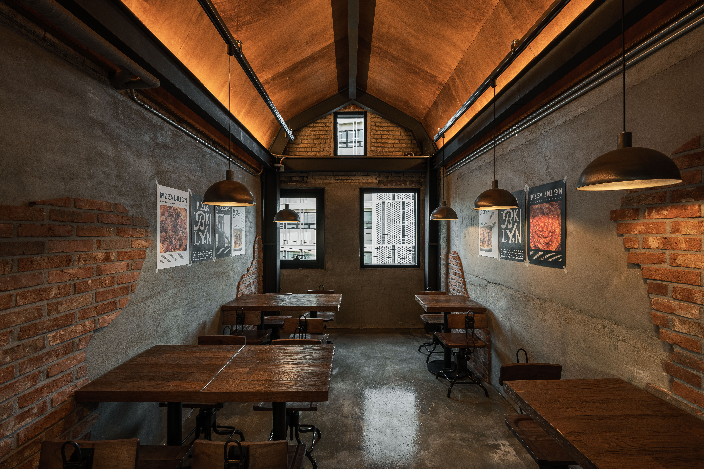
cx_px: 352
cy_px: 234
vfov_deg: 77.3
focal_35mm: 15
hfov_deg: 100.4
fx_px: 293
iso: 100
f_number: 11
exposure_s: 1/2
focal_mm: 15
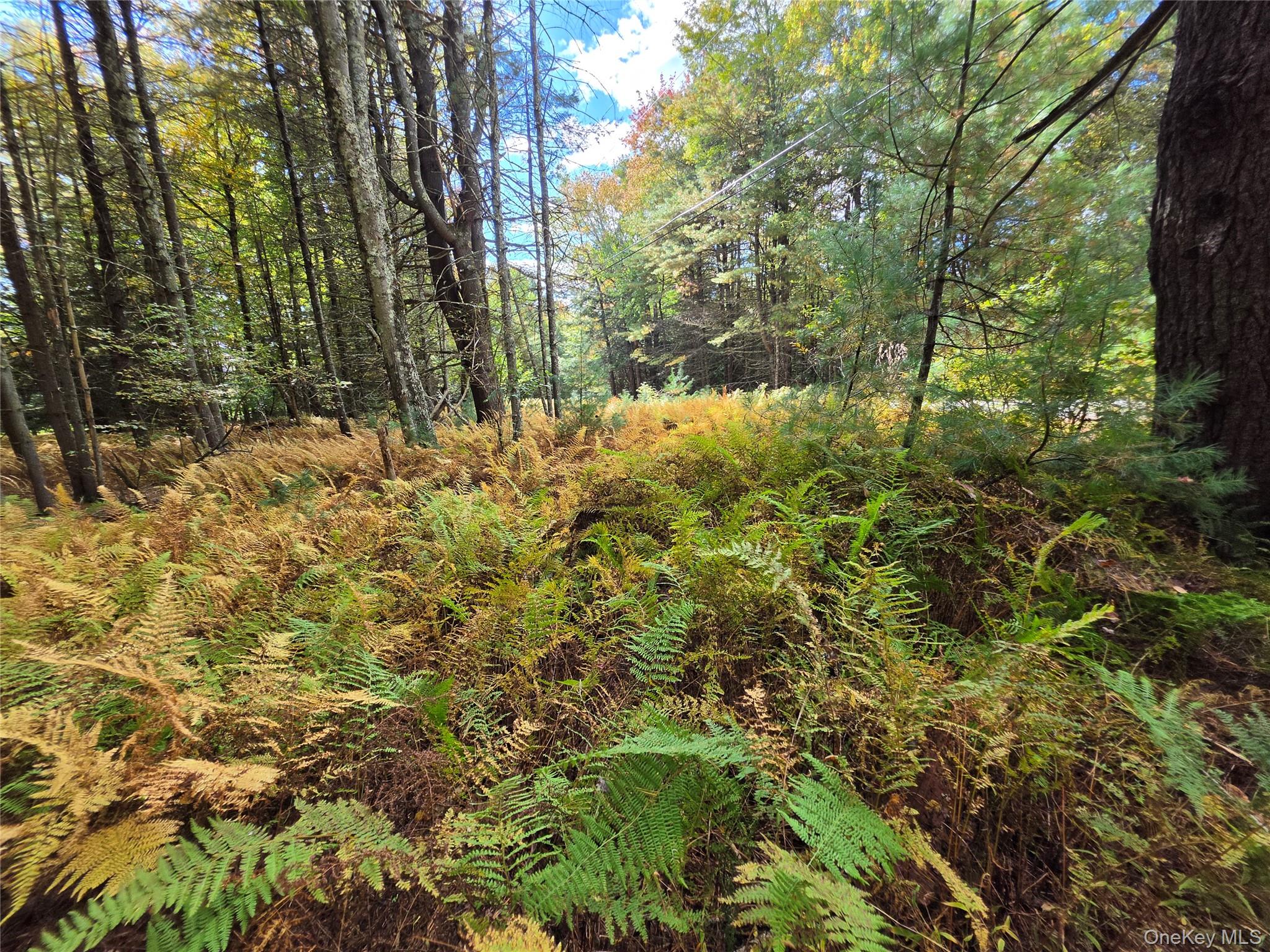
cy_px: 476
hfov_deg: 106.2
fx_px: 477
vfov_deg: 89.9
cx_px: 635
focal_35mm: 13
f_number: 1.9
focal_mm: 2.2
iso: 32
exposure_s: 1/338
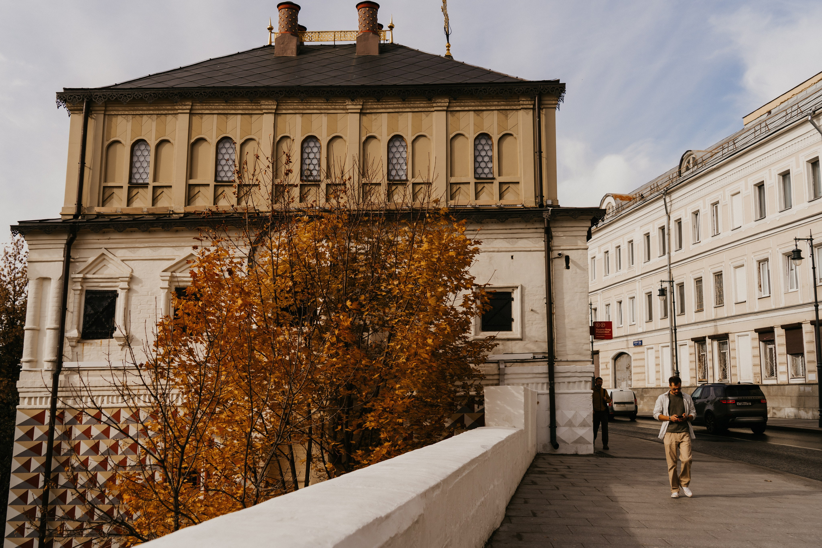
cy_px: 274
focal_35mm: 35
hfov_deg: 54.4
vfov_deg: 37.9
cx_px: 411
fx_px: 799
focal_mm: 35
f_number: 4
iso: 100
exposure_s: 1/500
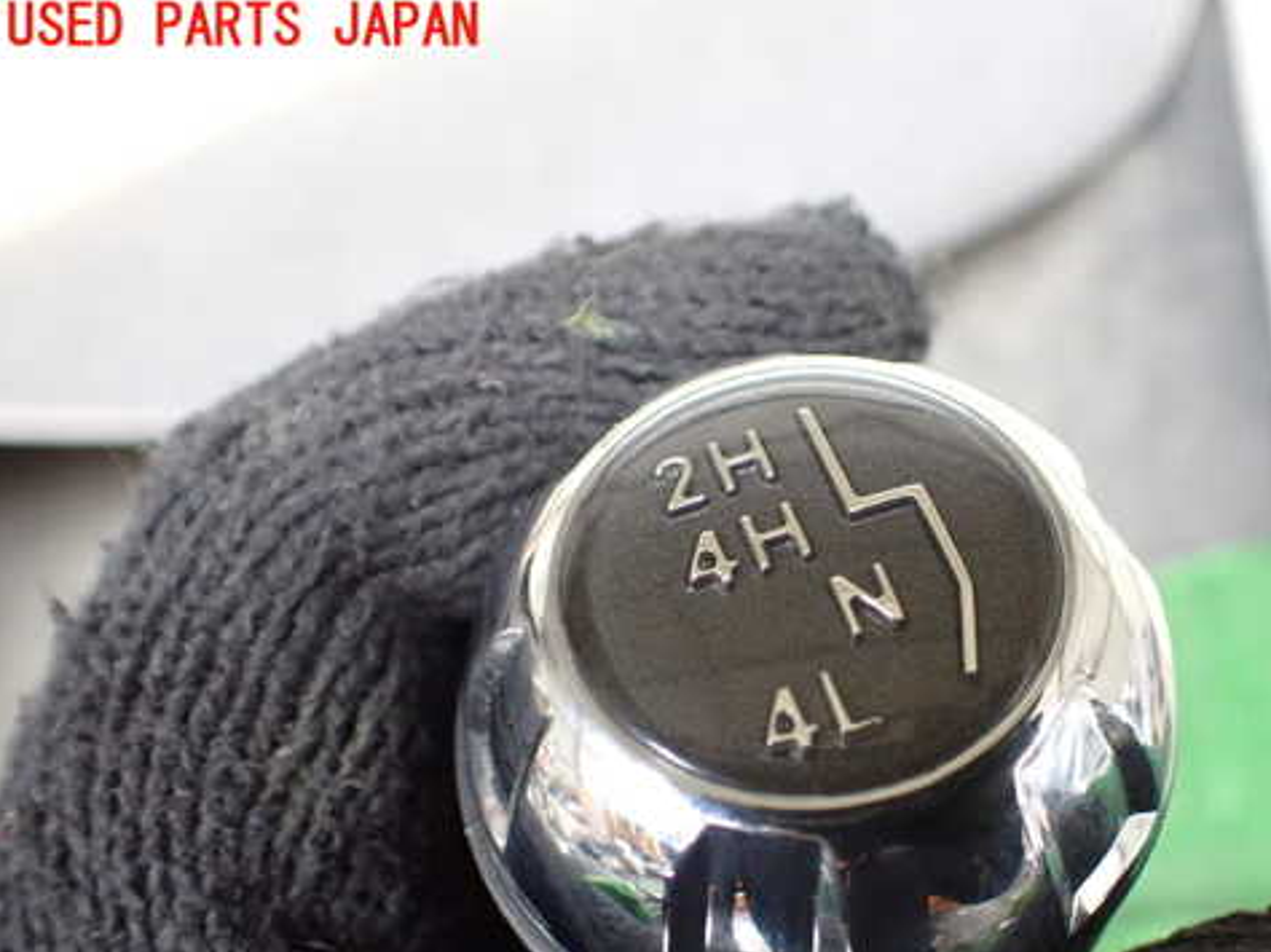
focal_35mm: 38
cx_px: 796
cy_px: 598
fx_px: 1395
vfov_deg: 37.5
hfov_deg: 48.5
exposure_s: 1/100
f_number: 2.3
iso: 800
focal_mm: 5.4
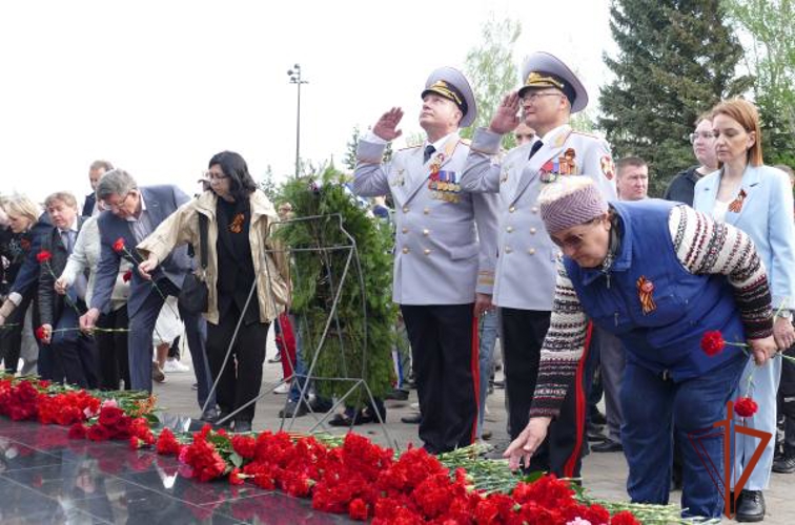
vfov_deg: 34.9
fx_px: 837
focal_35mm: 38
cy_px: 262
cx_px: 398
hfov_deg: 50.8
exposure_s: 1/320
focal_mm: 13.7
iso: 125
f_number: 3.1
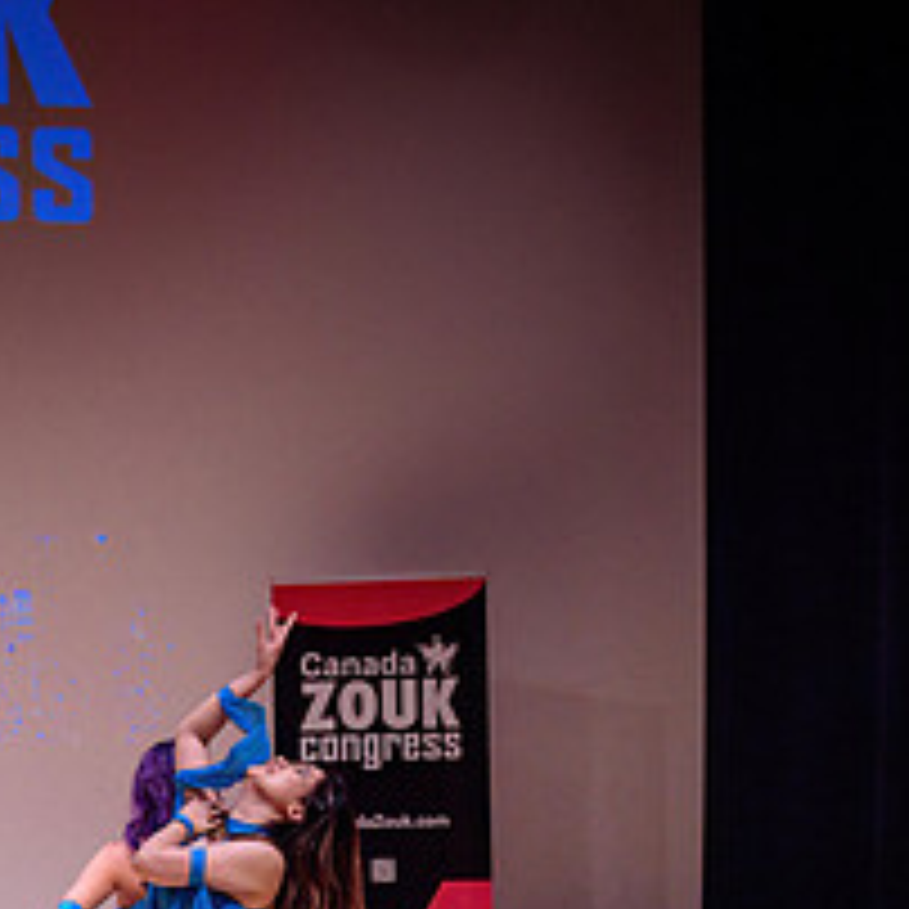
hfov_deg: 15.9
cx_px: -271
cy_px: 828
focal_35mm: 104
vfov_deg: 16.5
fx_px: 3090
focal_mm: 38
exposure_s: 1/500
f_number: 2.8
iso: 1600
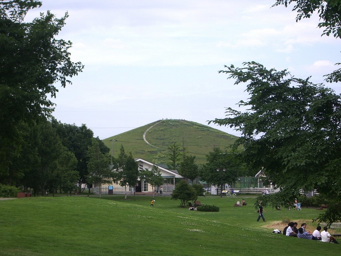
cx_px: 170
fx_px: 1054
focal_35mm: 107
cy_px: 128
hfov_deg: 18.4
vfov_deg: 13.8
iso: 50
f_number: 4.8
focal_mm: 17.4
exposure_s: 1/250
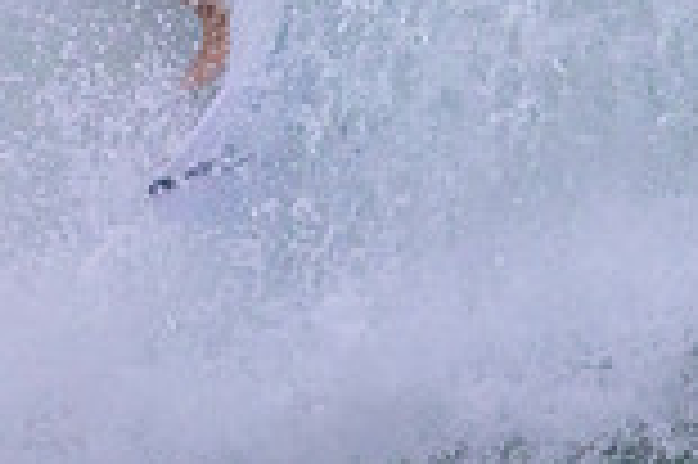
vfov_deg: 0.5
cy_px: -119
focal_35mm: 3003
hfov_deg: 0.7
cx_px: 45
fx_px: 58163
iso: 2500
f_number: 11
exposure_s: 1/2000
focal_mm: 800
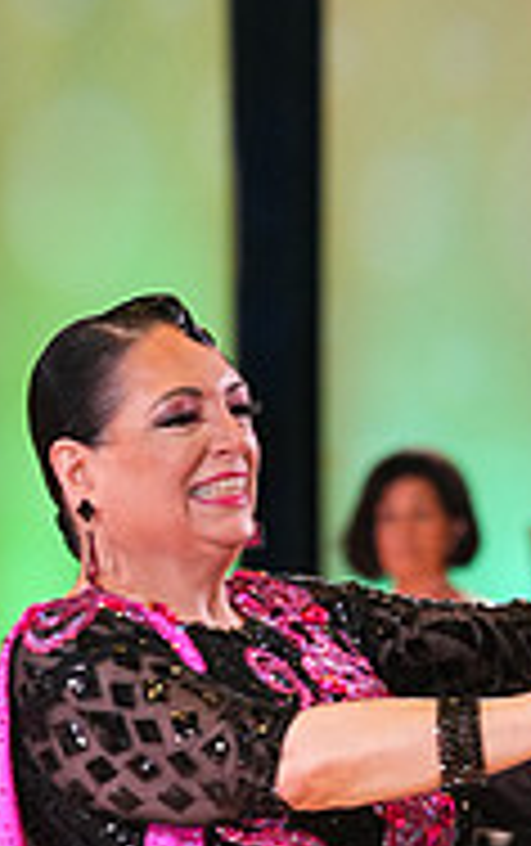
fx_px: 11173
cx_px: 569
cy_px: 1188
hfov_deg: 2.7
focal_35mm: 484
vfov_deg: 4.3
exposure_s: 1/200
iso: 2000
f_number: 4
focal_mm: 154
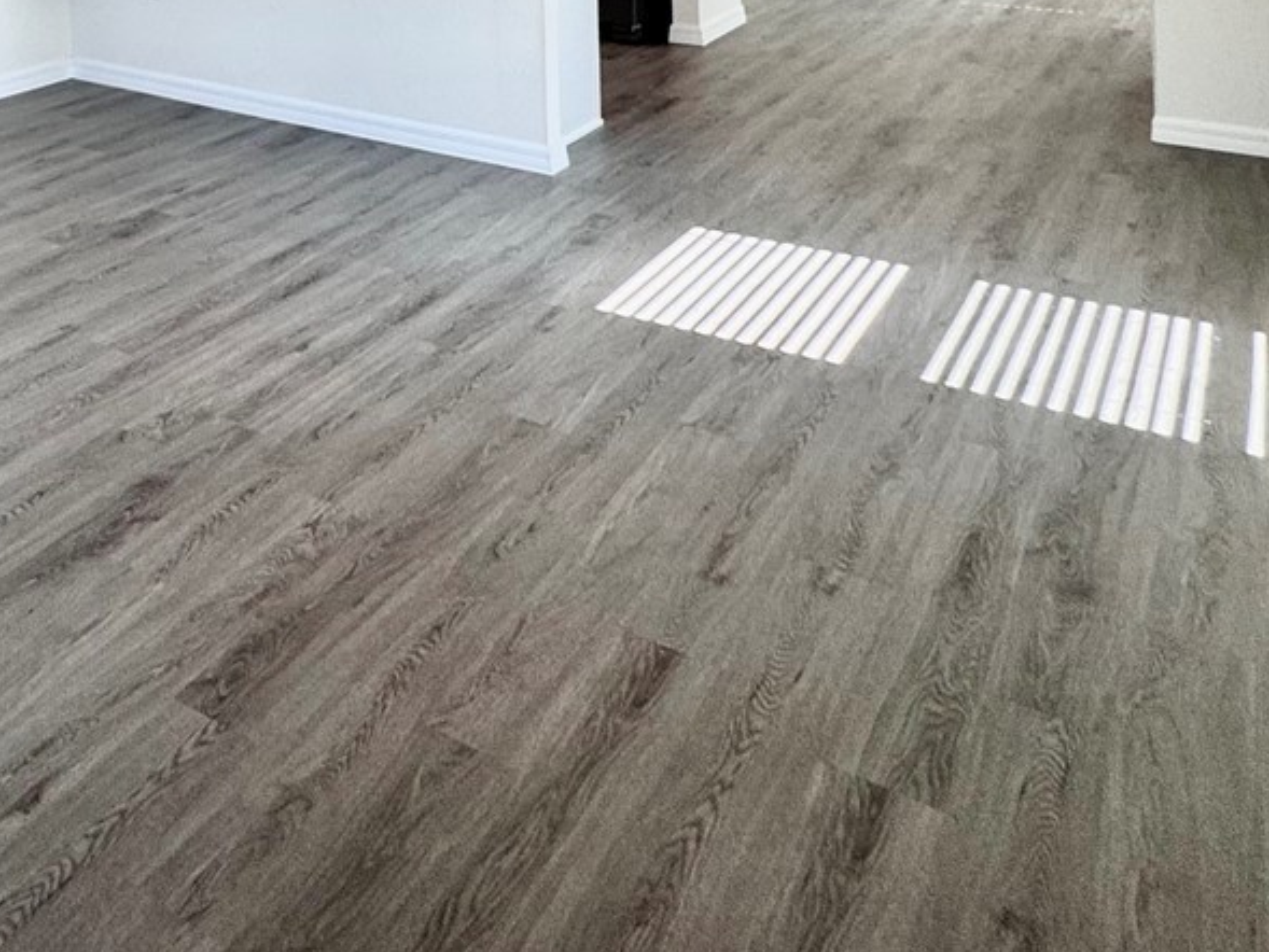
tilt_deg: +1.4
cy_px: -284
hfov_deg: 41.2
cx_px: -58
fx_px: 1393
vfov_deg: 30.1
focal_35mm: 38
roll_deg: +1.5
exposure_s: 1/120
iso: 80
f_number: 2.2
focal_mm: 2.22
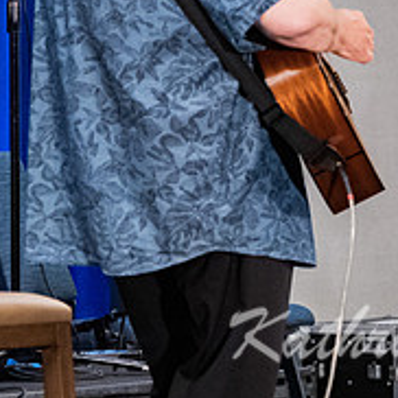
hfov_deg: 5.0
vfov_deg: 5.0
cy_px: 45
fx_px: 4579
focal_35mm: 352
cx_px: 472
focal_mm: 130
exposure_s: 1/250
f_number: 6.3
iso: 12800
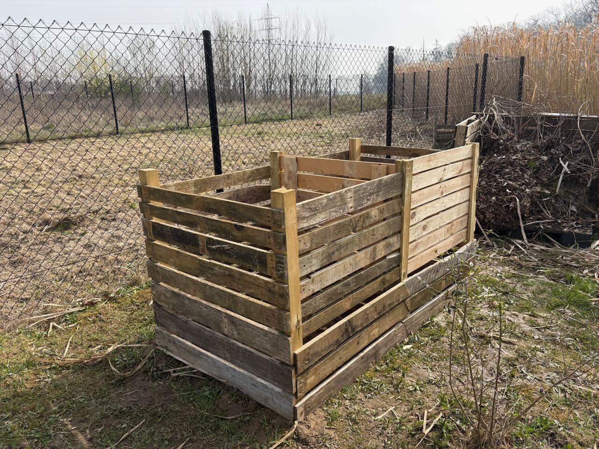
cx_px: 300
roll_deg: +1.0
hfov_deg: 67.3
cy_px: 224
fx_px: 450
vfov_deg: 53.1
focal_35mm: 26
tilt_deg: -16.0
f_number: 1.6
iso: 64
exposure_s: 1/2075
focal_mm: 5.96
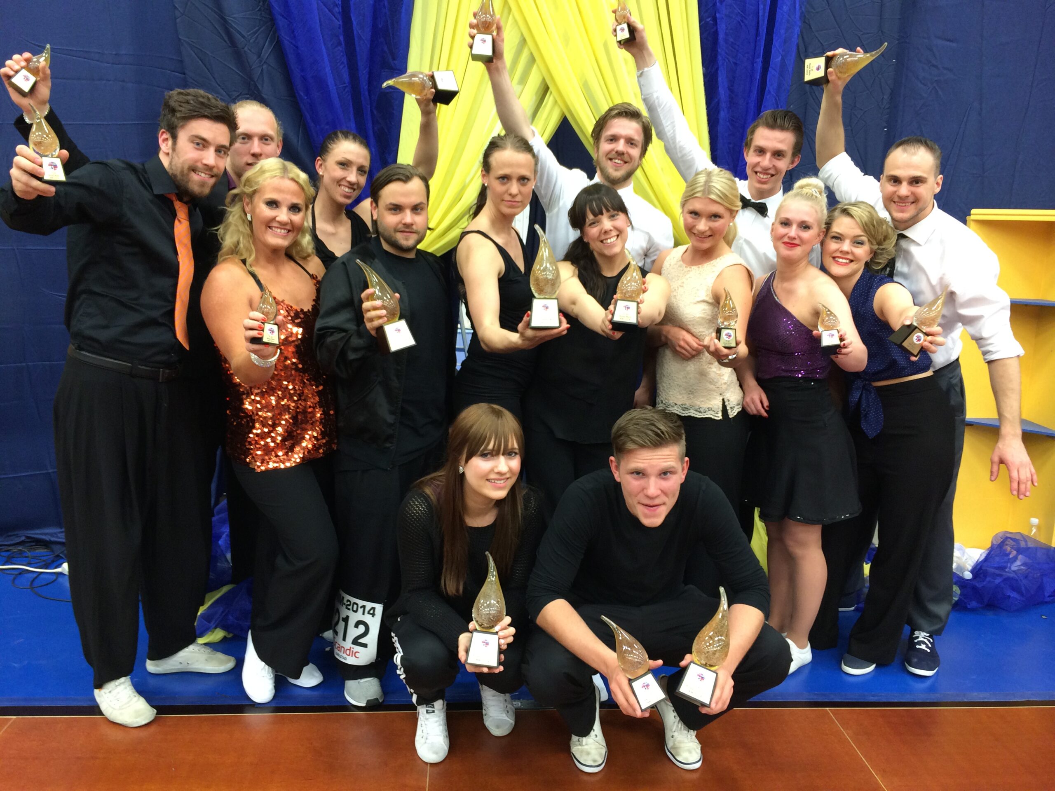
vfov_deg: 46.8
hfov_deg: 60.0
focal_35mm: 30
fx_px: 914
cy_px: 396
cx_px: 528
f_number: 2.2
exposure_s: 1/30
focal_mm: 4.12
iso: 100
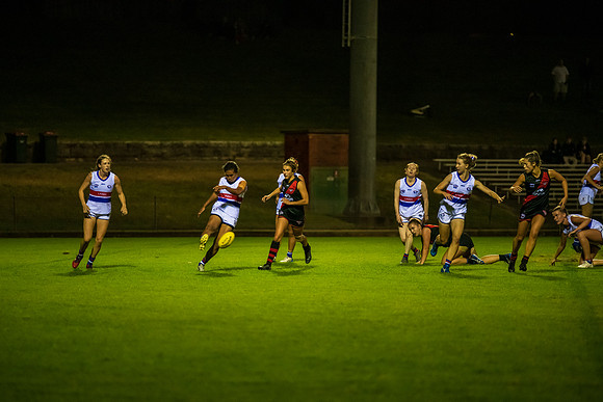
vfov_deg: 6.5
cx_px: 282
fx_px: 3568
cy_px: 214
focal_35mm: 213
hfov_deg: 9.7
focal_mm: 200
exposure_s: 1/1000
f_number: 2.8
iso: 4000
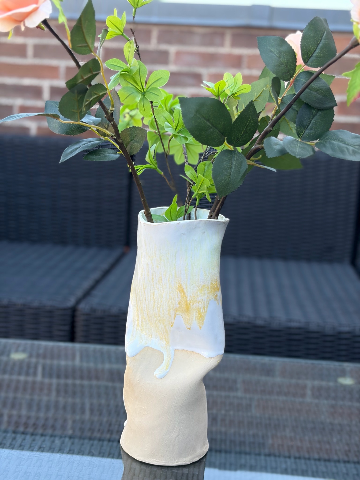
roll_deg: -2.9
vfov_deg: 36.8
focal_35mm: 52
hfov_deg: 28.0
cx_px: 180
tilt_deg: -9.7
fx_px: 721
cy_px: 240
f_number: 1.6
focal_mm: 5.96
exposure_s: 1/390
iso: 32
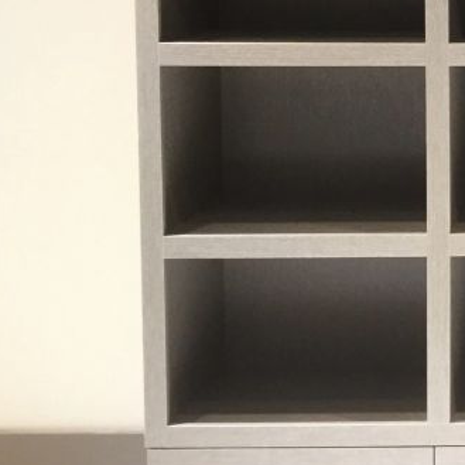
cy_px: -10
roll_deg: +0.4
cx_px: 773
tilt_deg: -6.2
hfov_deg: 15.5
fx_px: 1520
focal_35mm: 100
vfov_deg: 17.0
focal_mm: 3.3
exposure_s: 1/30
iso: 80
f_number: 2.4
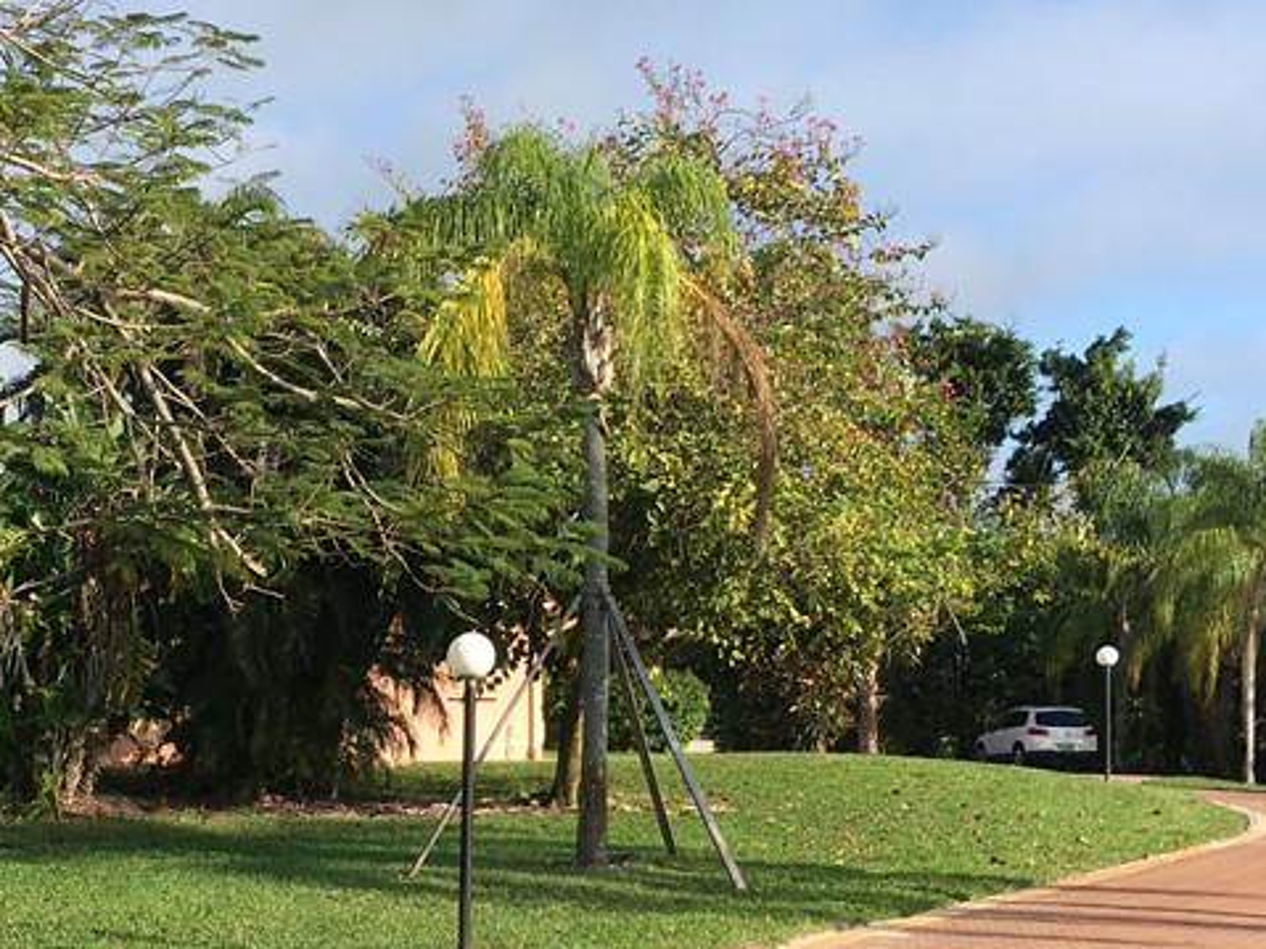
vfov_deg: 23.3
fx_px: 2267
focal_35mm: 62
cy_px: 740
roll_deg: +0.3
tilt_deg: +0.5
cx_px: 254
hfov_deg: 30.4
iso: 25
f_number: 2.2
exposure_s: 1/916
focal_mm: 4.15
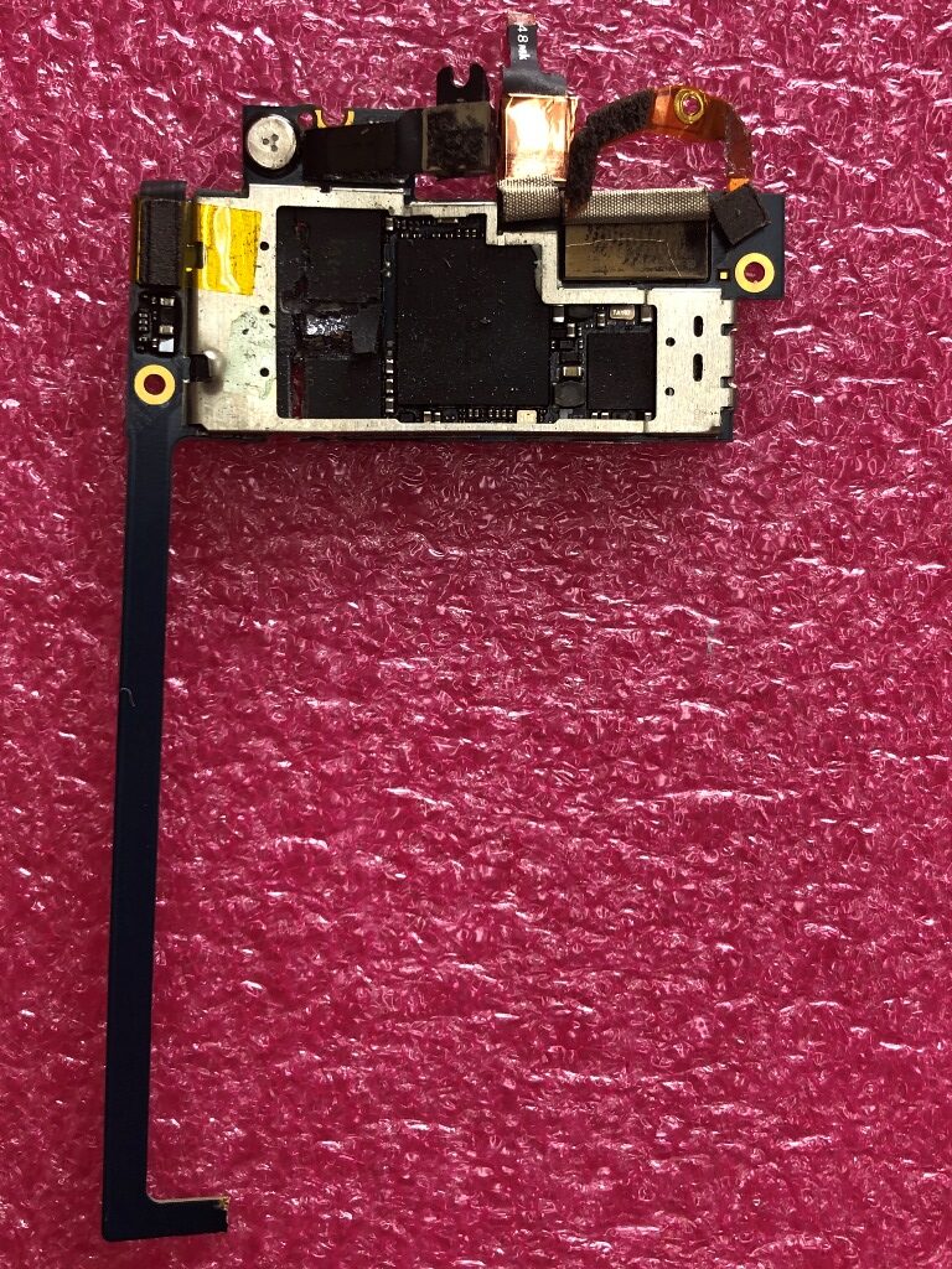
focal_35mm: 28
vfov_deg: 63.4
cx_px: 476
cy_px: 634
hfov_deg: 49.7
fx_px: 1027
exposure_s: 1/33
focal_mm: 3.99
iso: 25
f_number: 1.8
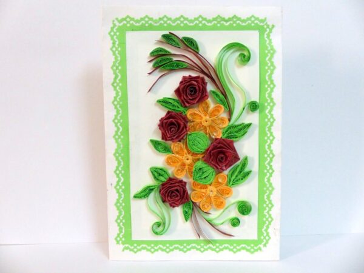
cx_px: 182
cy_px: 136
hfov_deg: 69.4
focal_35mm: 25
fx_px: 263
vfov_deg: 54.9
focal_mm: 4.5
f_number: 2.8
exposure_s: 1/30
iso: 400
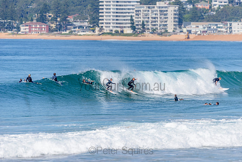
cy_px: 81
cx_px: 121
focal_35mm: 500
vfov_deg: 2.8
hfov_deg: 4.1
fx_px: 3362
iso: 110
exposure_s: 1/2000
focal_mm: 500
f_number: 5.6
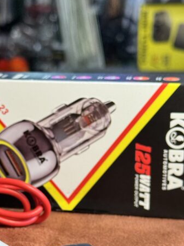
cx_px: 50
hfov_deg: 17.1
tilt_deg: -13.5
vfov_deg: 22.6
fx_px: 610
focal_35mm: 86
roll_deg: -0.1
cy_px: 172
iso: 64
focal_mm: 6.76
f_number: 1.78
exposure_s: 1/100
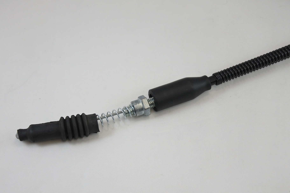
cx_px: 145
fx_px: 524
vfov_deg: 20.9
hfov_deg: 31.0
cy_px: 96
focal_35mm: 65
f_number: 5.3
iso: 450
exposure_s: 1/125
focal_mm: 24.4
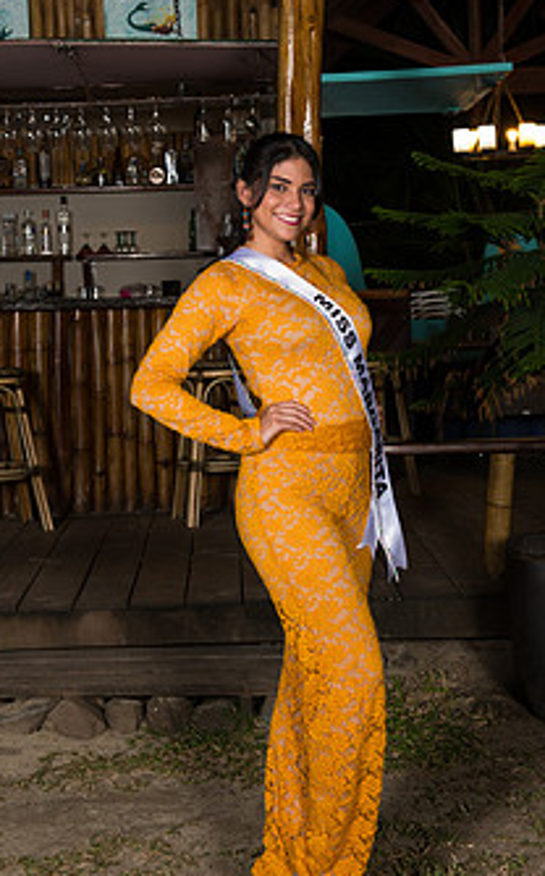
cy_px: 388
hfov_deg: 19.6
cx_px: 231
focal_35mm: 66
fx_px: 1573
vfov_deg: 31.1
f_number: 5.6
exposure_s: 1/80
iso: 500
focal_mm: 48
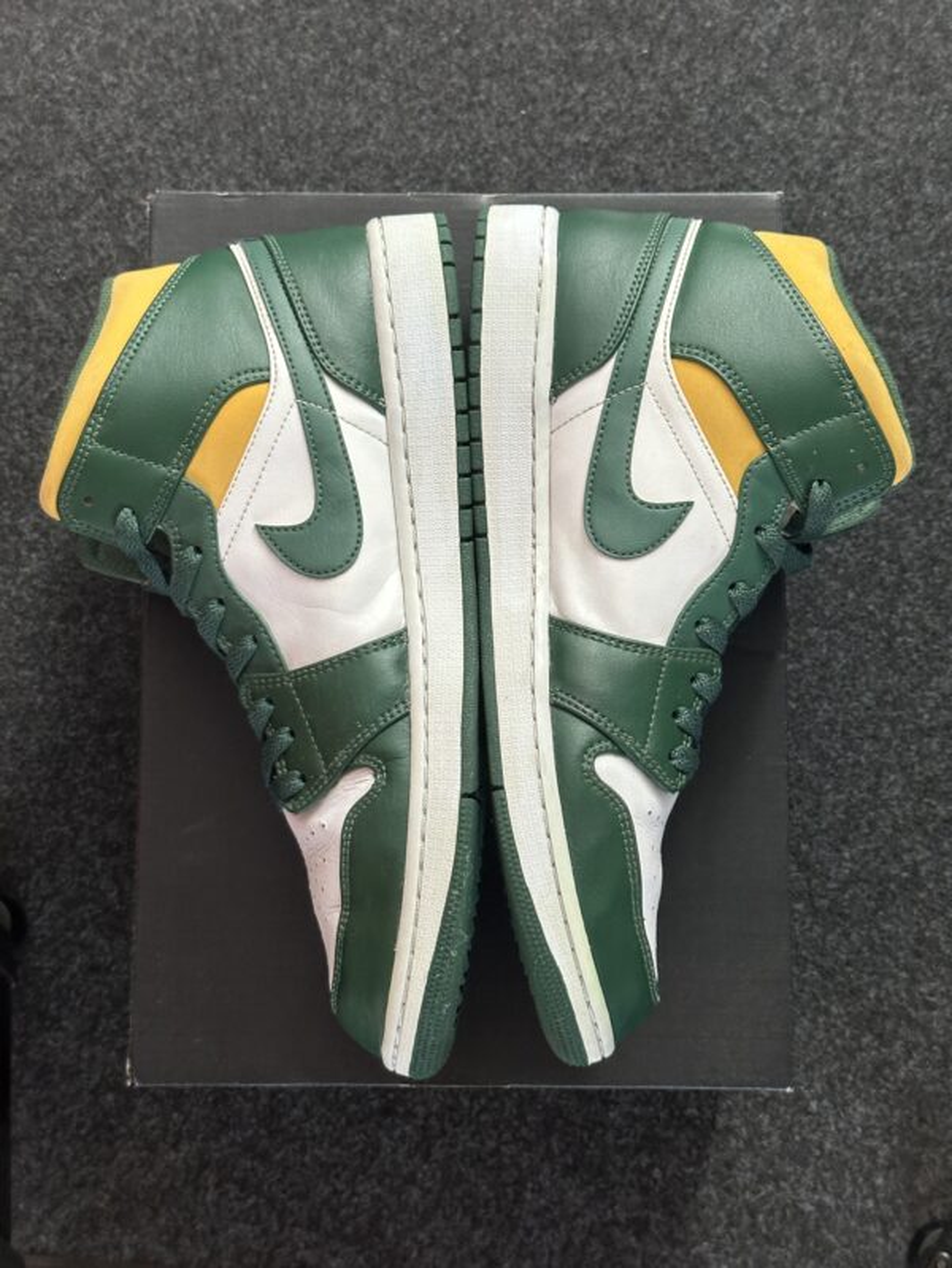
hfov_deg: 30.3
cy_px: 634
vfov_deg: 39.6
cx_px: 476
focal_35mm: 48
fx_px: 1759
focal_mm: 6.86
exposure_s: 1/50
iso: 250
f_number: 1.78
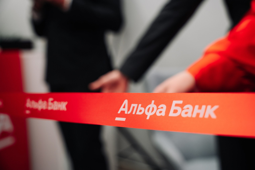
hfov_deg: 48.0
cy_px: 85
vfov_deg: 33.1
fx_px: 286
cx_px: 128
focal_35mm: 40
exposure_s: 1/125
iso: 640
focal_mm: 40.4
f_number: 3.5
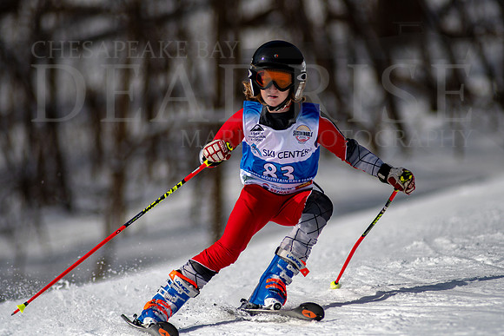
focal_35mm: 450
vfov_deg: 3.1
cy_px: 168
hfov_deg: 4.6
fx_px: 6301
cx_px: 252
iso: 100
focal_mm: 300
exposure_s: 1/8000
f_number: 2.8
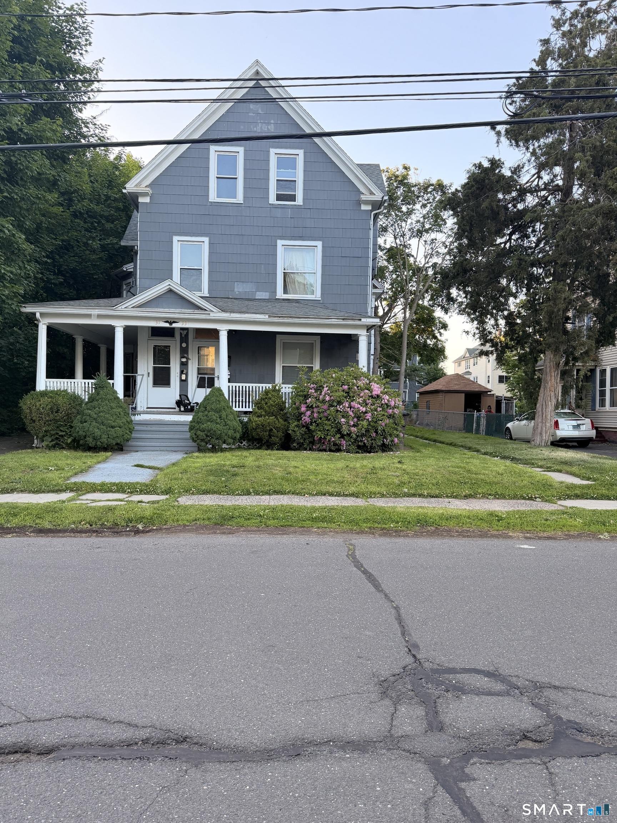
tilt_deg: -0.8
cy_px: 412
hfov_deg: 56.8
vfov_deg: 71.6
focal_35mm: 24
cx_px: 308
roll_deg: -1.4
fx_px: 570
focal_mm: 6.76
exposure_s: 1/193
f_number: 1.78
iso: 100
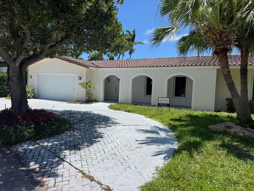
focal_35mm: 24
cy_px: 96
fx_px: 176
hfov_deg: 71.6
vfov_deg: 56.8
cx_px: 127
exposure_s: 1/7092
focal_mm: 6.76
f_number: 1.78
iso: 80
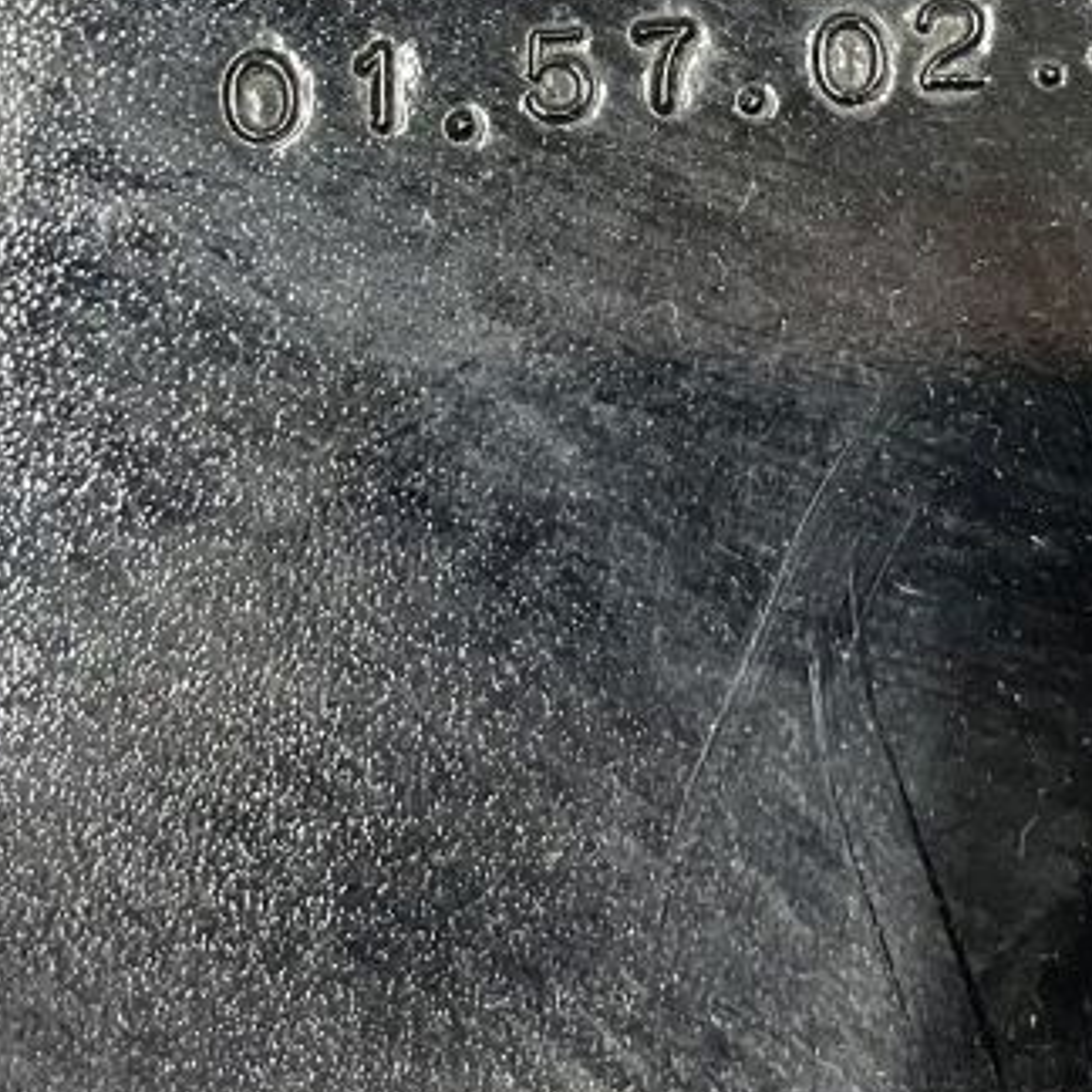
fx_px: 3034
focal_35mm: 85
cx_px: 674
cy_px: -148
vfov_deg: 19.4
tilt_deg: -62.8
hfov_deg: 20.4
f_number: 1.6
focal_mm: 4.2
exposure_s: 1/50
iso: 160
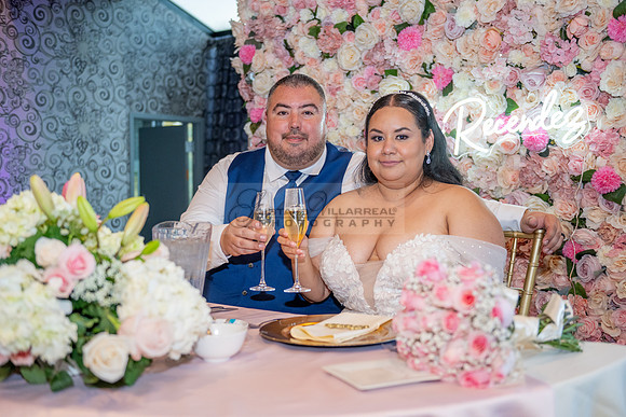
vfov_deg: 33.4
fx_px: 696
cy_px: 208
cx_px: 313
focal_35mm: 40
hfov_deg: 48.4
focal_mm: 40
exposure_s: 1/200
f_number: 2.8
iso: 1000
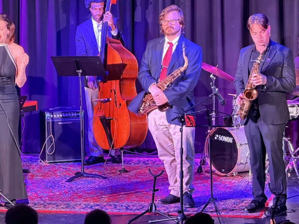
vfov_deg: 9.1
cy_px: 101
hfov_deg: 12.0
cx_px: 113
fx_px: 1417
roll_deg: +0.9
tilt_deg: -8.0
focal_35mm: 164
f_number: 2.8
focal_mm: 16.89
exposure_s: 1/32
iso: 1600
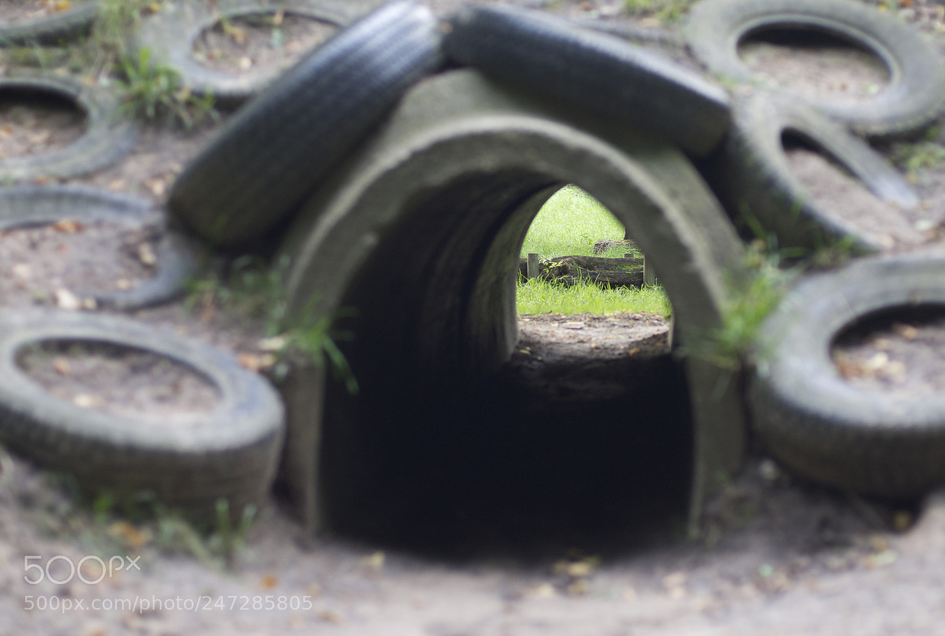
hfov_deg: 37.4
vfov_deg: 25.7
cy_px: 315
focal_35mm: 53
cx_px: 486
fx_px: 1395
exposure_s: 1/125
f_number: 2.2
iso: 400
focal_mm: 50
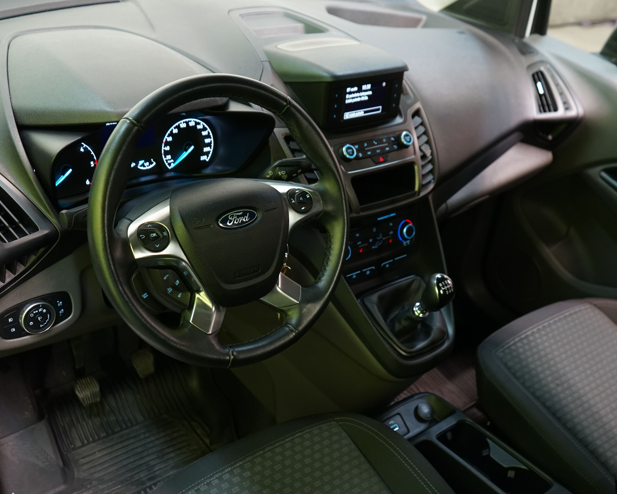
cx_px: 318
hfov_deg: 49.1
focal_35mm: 37
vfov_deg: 40.1
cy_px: 272
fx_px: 676
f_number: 3.5
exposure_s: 1/30
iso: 1000
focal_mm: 28
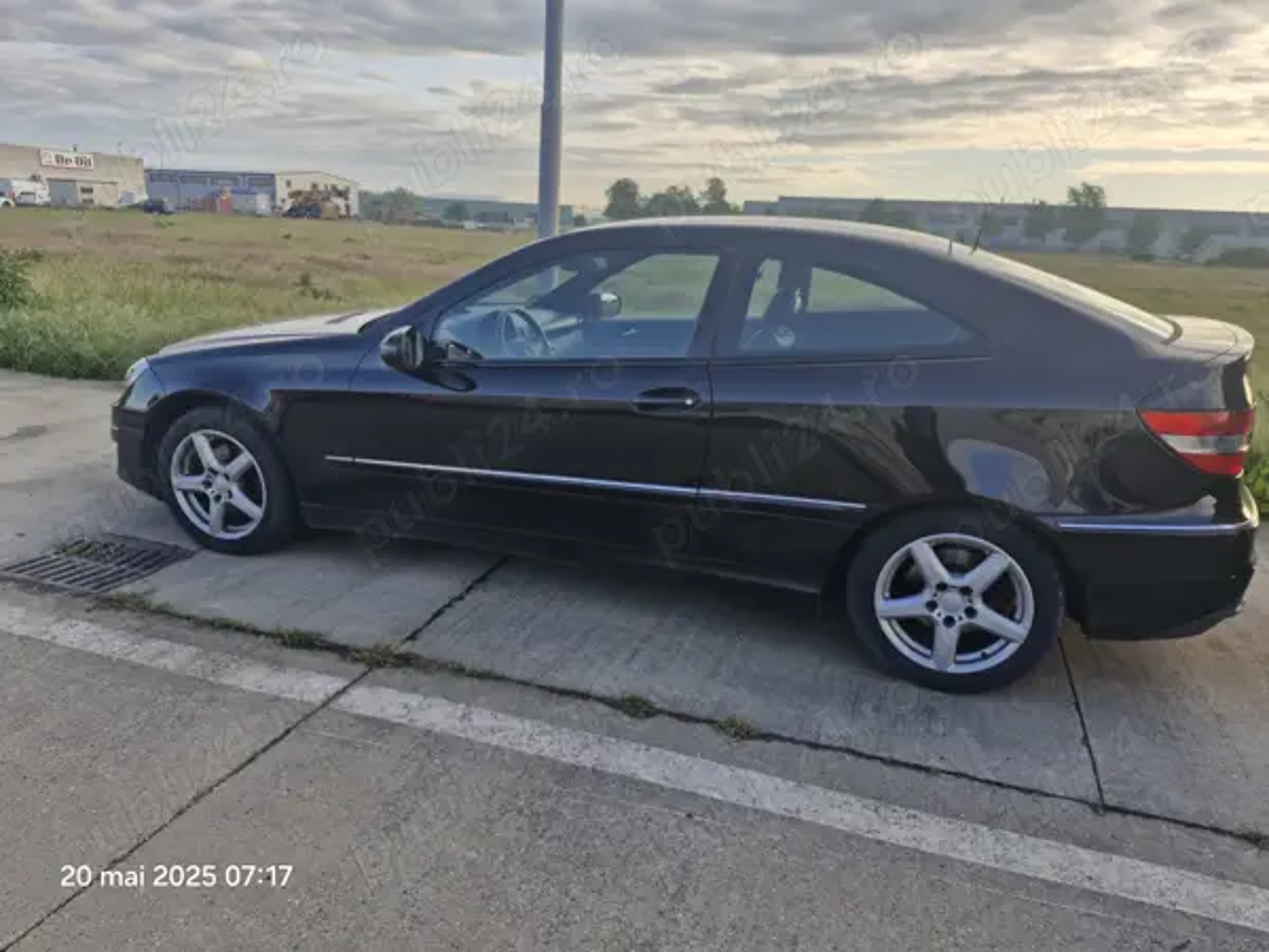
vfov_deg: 58.9
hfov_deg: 73.9
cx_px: 634
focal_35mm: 23
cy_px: 476
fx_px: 843
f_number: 1.8
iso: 50
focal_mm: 5.54
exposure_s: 1/454
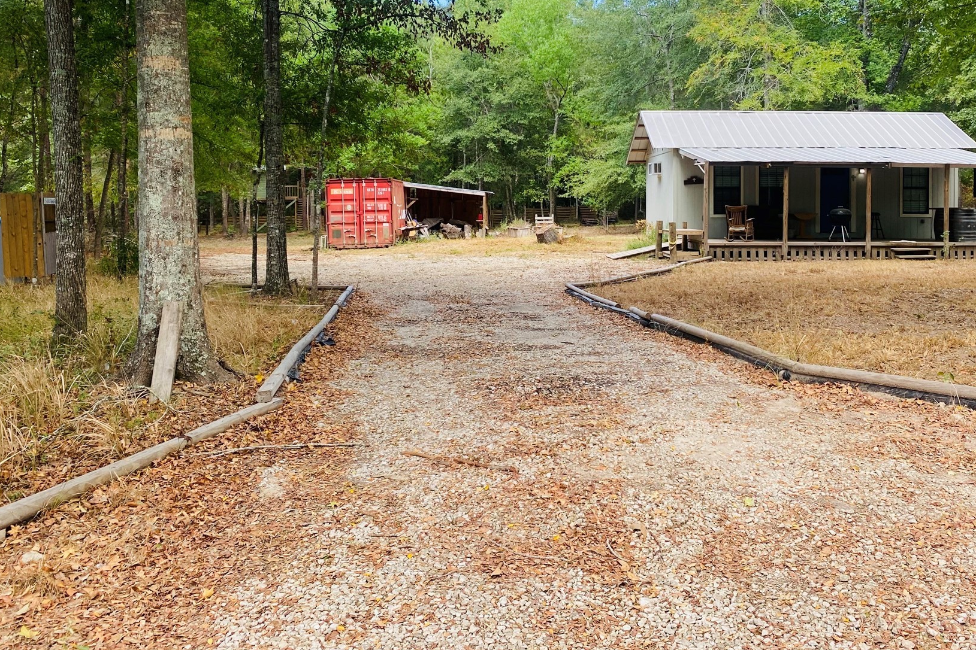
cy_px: 226
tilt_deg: -1.8
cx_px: 540
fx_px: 922
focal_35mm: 34
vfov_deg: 38.5
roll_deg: +0.7
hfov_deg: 55.7
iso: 32
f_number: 1.8
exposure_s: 1/326
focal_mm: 4.25
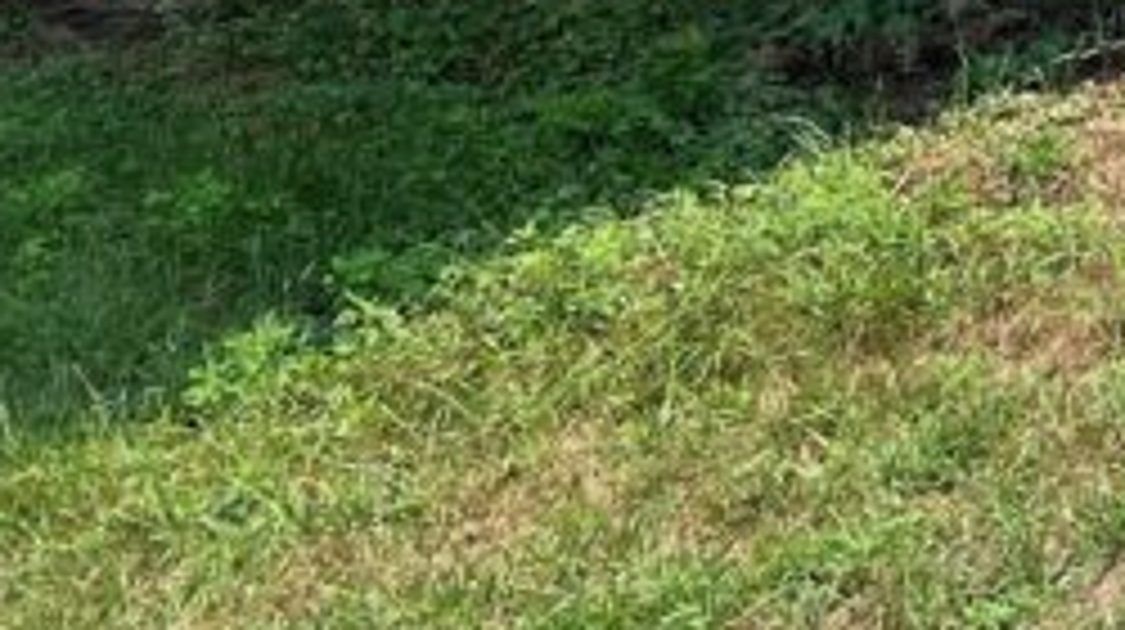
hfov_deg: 15.6
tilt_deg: -2.3
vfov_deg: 9.0
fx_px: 3606
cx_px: 1928
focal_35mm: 121
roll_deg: +7.7
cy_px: -855
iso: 50
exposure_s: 1/2083
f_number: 1.5
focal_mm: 5.7
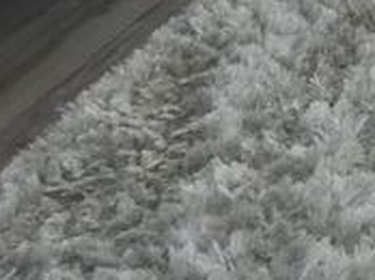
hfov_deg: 14.6
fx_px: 1277
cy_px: -536
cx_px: 685
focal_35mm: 118
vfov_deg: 9.8
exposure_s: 1/60
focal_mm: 3.6
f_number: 2.8
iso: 160
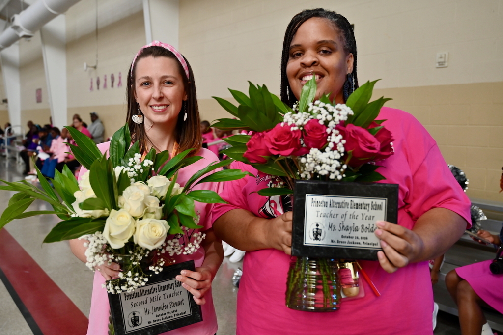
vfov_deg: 41.1
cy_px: 168
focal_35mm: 32
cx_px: 252
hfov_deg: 58.7
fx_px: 447
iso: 1000
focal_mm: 32
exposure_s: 1/125
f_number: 4
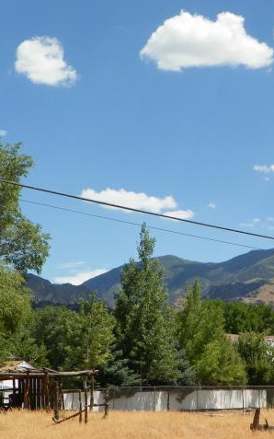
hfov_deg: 14.3
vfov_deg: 22.8
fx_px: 1088
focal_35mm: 91
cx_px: 209
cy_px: 220
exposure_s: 1/500
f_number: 5
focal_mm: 11.4
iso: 64
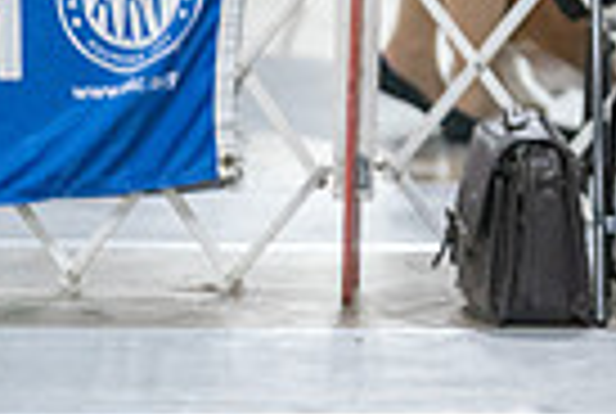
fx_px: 11009
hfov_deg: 3.2
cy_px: -259
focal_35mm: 642
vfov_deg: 2.1
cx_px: 1133
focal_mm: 152
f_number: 2.8
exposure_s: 1/320
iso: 6400
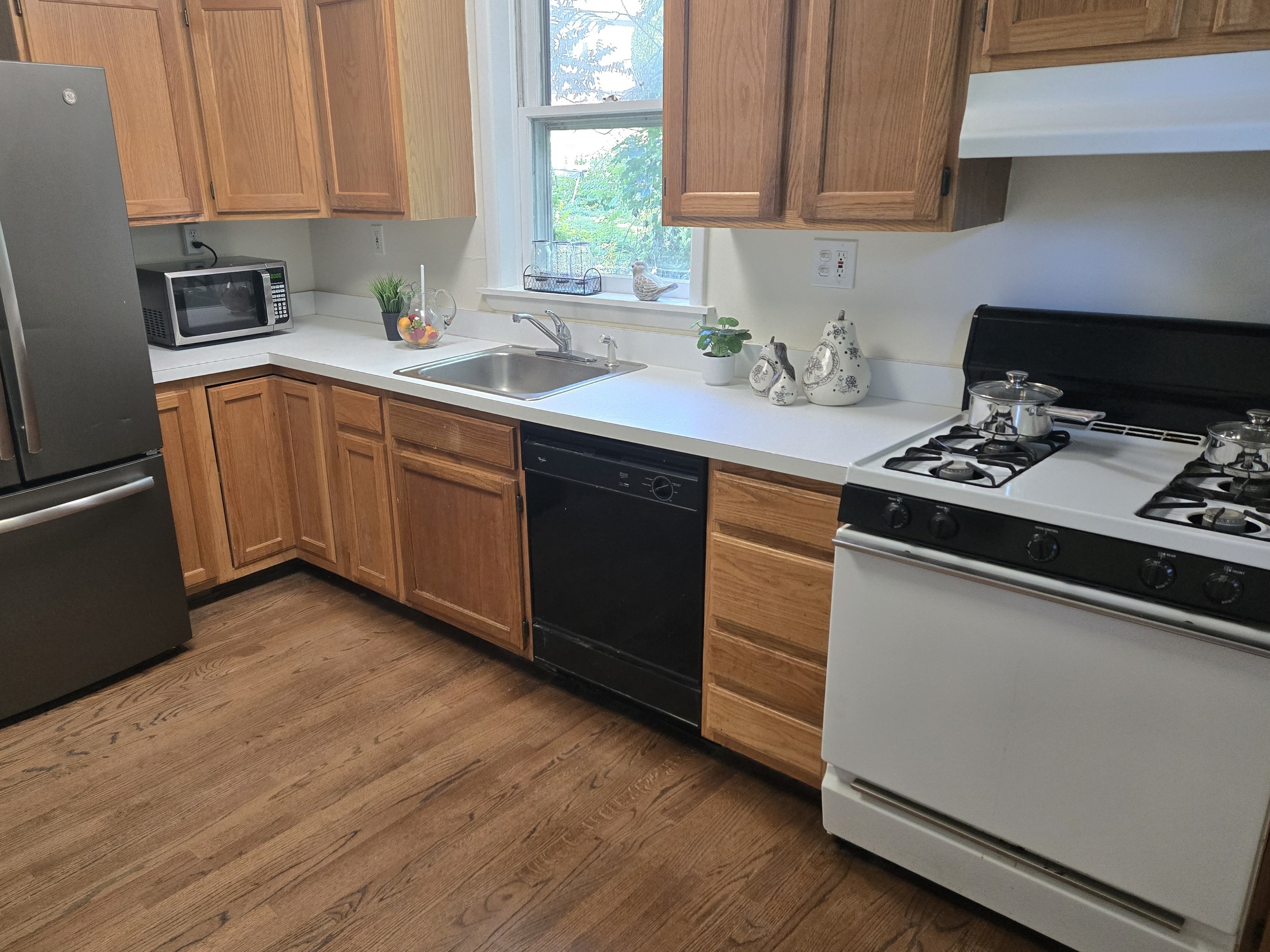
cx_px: 557
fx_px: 954
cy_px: 506
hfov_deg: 67.1
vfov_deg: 53.0
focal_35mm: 26
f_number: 1.8
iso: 500
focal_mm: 5.4
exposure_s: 1/120
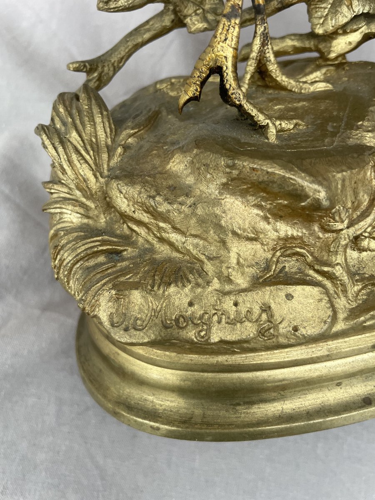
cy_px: 250
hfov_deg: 53.1
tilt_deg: -69.4
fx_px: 376
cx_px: 188
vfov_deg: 67.3
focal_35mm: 26
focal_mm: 4.2
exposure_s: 1/121
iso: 80
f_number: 1.6
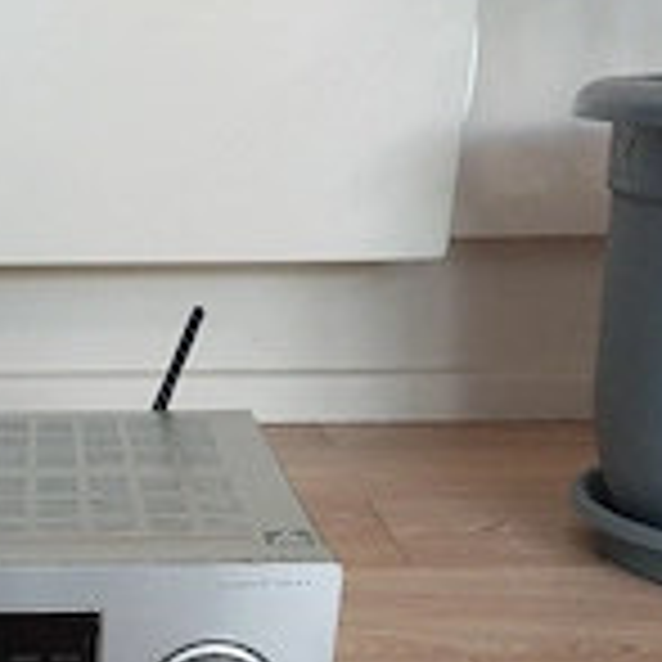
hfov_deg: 25.4
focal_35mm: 65
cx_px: 27
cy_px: 878
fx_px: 1406
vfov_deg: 23.2
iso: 320
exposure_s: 1/50
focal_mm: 4
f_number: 1.8
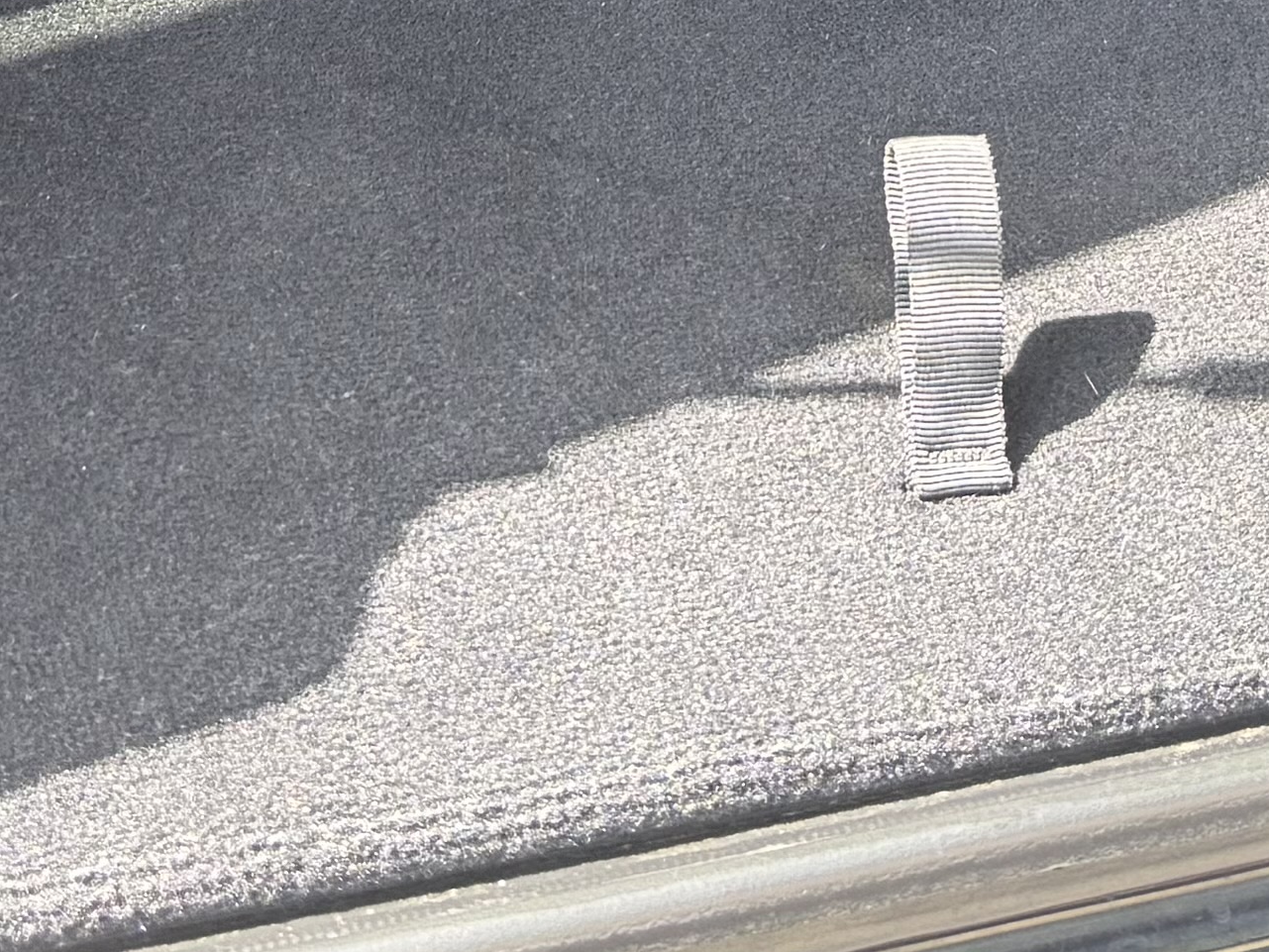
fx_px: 3923
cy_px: -1094
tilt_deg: -11.7
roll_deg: -1.9
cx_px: 545
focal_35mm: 107
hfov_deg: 18.4
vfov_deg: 12.0
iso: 100
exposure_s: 1/265
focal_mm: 6.76
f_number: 1.78
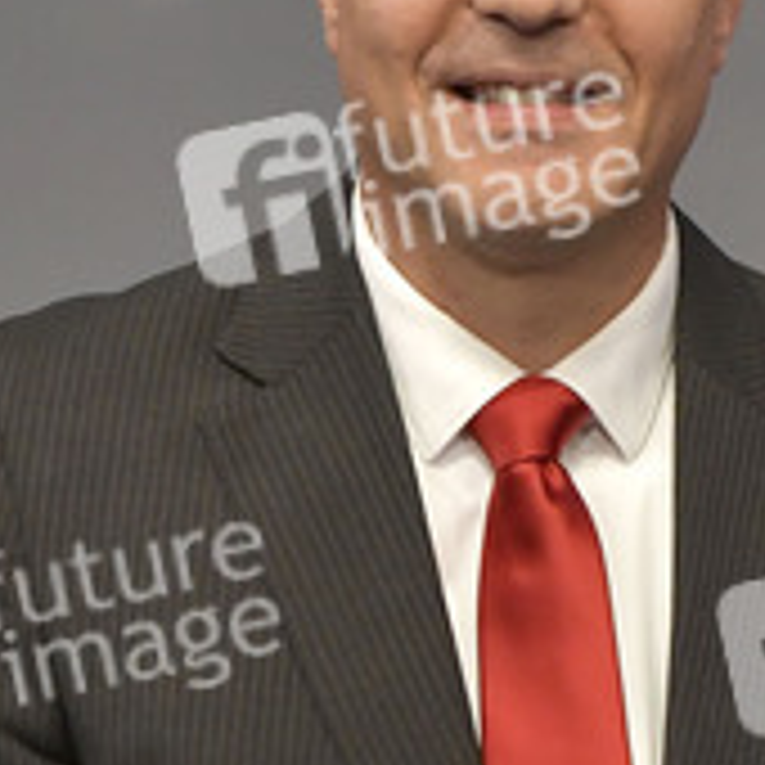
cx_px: 540
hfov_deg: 22.6
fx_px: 1900
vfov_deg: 22.8
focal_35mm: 76
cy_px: 405
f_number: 6.3
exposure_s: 1/200
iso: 2500
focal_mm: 38
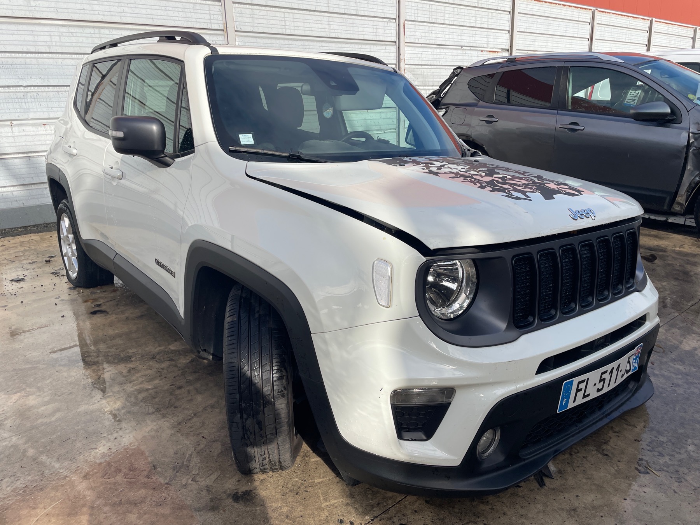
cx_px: 350
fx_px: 526
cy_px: 262
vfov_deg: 53.1
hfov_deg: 67.3
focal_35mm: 26
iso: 32
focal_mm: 4.2
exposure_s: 1/2747
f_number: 1.6
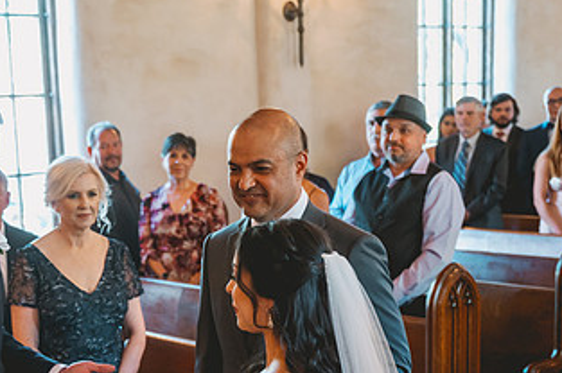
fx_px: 998
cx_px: 185
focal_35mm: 64
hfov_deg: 31.2
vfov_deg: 20.9
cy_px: 308
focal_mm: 34.5
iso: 1600
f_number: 2.8
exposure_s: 1/125
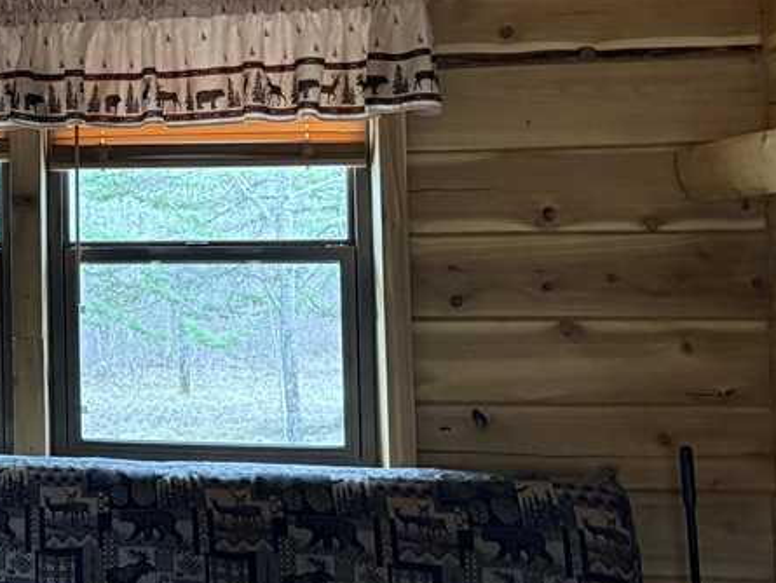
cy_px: 189
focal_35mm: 69
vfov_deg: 21.2
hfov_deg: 24.9
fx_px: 1547
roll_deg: -0.3
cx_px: -194
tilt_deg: +1.9
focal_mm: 6.76
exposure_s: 1/36
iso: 800
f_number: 1.78
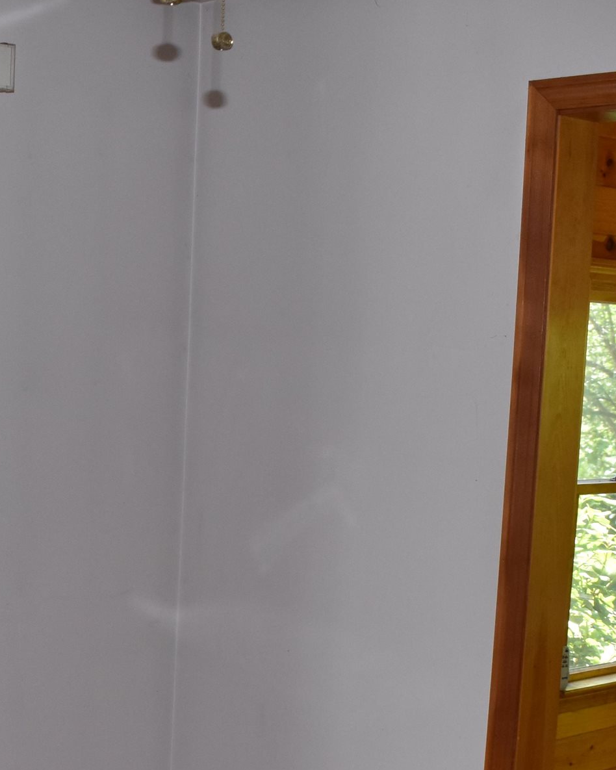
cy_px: 606
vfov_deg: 25.6
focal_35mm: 73
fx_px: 1664
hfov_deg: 19.9
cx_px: -83
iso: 720
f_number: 5.6
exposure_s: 1/125
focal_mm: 20
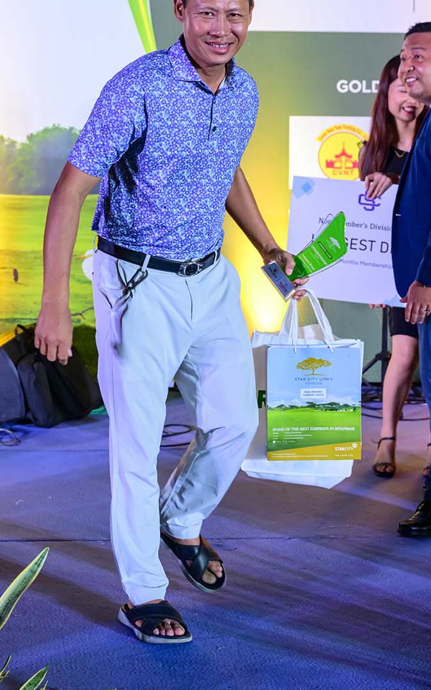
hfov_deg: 20.3
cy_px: 255
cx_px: 286
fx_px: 1202
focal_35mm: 64
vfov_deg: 31.8
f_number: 4.5
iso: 4000
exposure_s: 1/250
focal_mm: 47
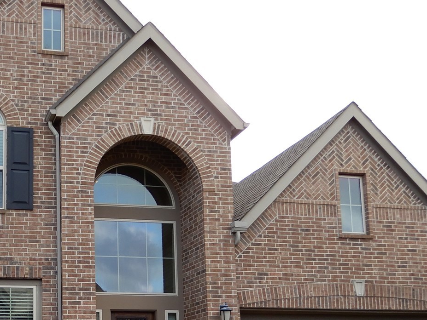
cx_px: 73
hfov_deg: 34.8
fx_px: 654
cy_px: 294
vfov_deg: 26.5
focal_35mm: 53
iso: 80
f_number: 3.4
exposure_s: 1/200
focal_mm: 4.3
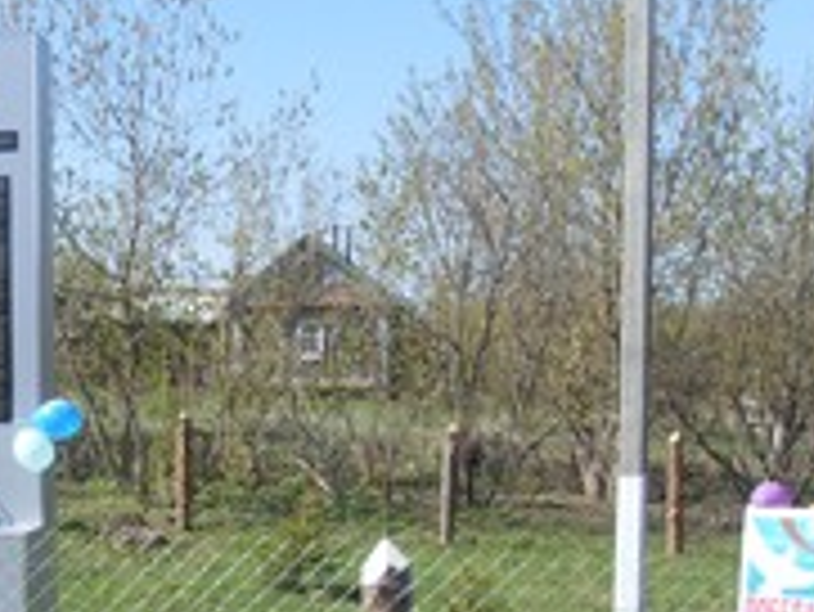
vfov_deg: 17.6
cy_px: 400
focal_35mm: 84
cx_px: 54
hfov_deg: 22.6
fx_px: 1977
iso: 80
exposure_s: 1/250
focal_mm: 6.3
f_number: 7.7
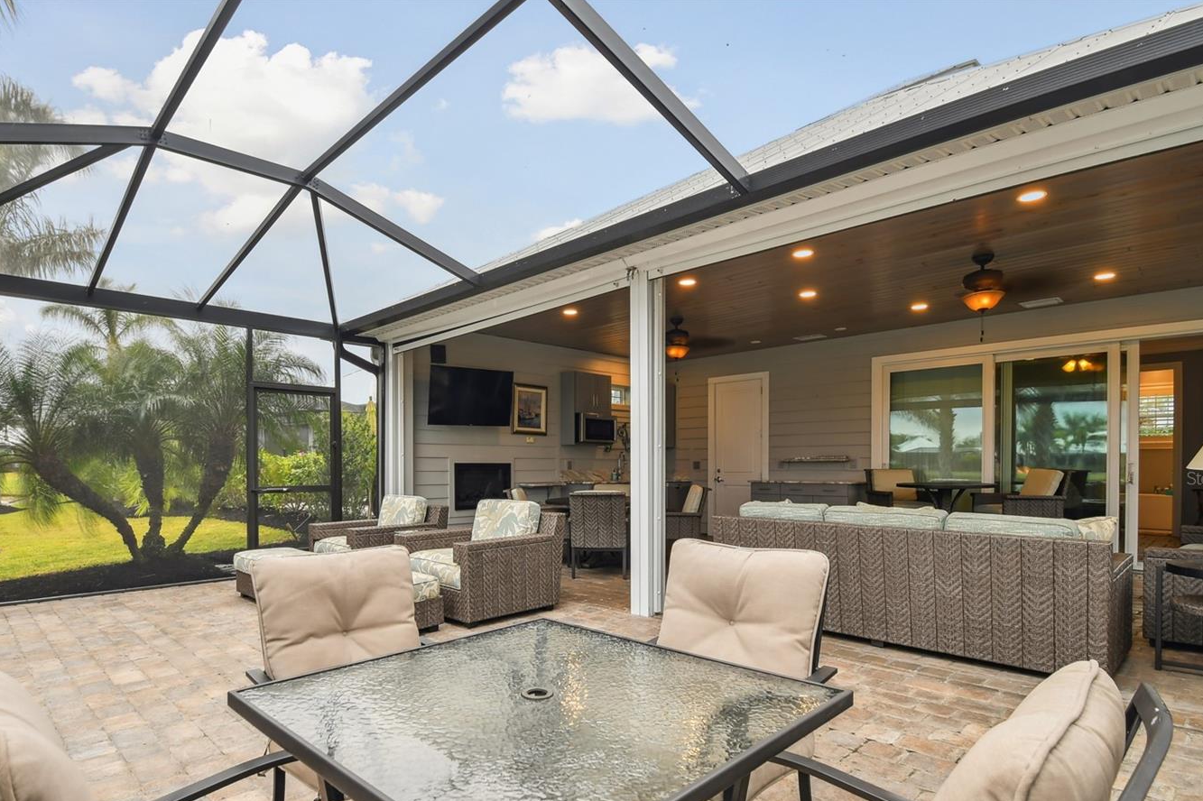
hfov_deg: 89.8
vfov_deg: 66.7
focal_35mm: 18
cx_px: 545
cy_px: 478
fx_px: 601
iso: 100
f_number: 7.1
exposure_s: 1/20
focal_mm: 10
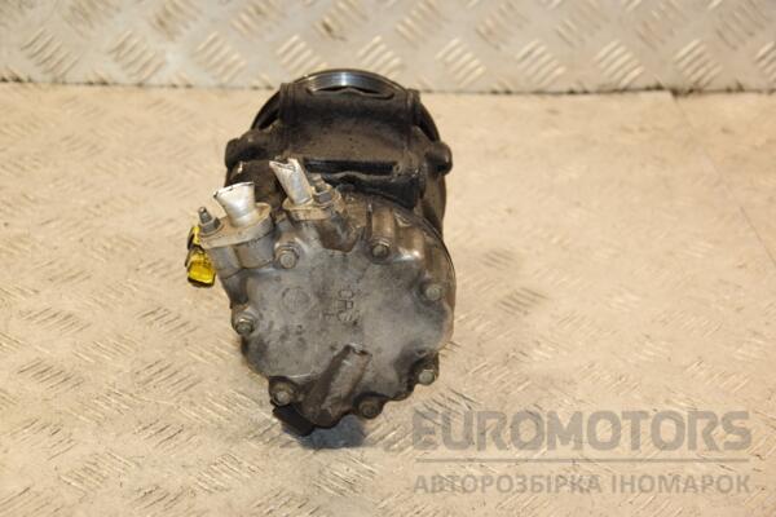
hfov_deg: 23.4
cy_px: 258
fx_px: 1875
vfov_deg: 15.7
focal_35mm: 87
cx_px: 388
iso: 800
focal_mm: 58
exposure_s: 1/200
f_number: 5.6
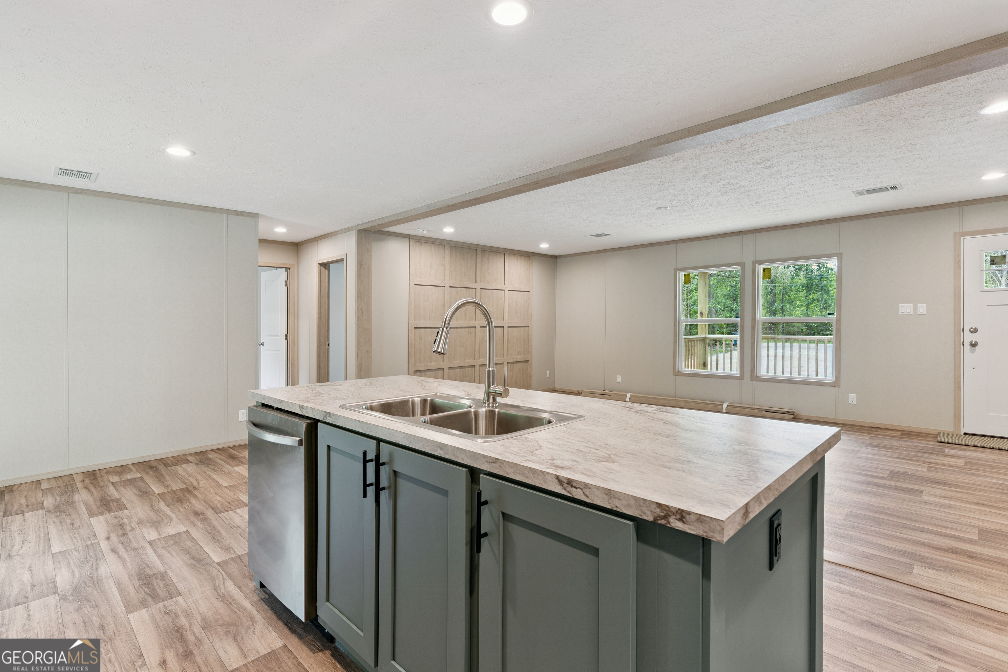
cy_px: 336
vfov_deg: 70.5
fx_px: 476
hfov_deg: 93.3
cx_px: 504
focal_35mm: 17
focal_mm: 17
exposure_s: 1/10
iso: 250
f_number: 8
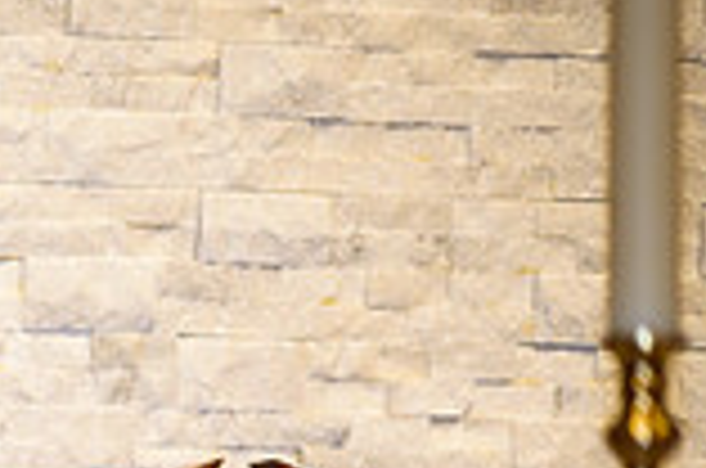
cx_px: -585
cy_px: 745
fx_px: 7613
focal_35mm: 389
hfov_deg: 5.2
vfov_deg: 3.5
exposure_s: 1/100
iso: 100
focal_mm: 105
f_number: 1.4
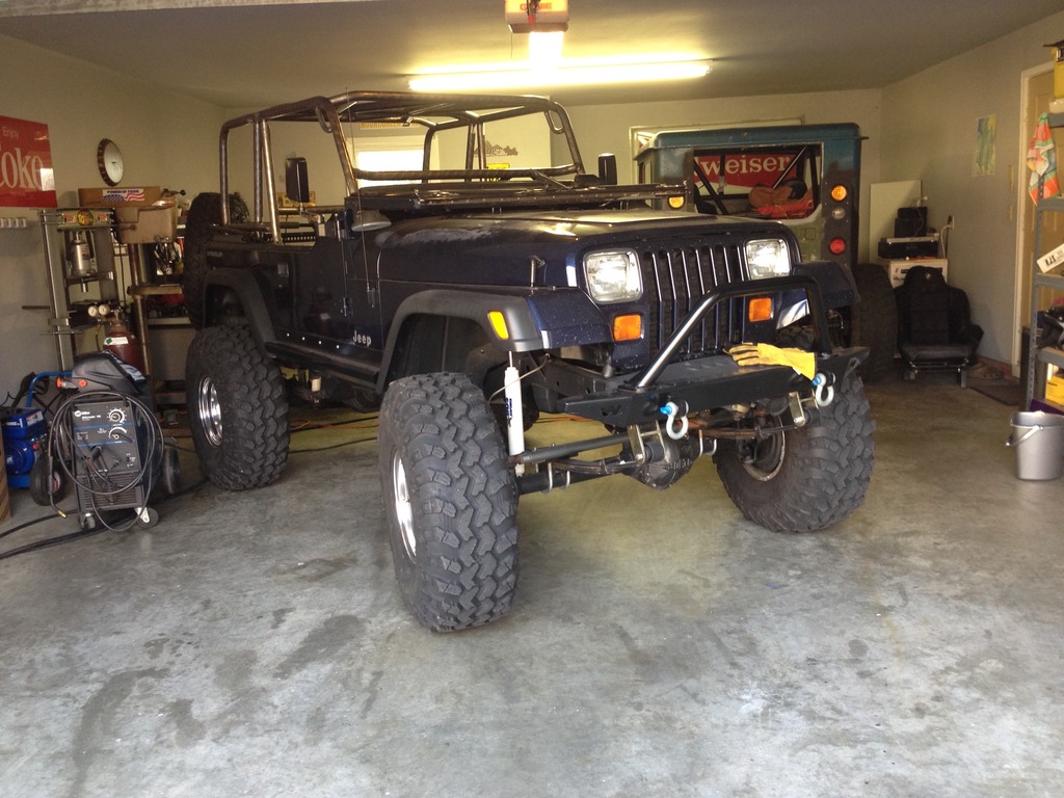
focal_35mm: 33
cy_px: 399
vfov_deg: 42.9
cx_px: 532
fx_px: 1014
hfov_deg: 55.4
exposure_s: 1/20
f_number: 2.4
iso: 80
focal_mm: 4.12
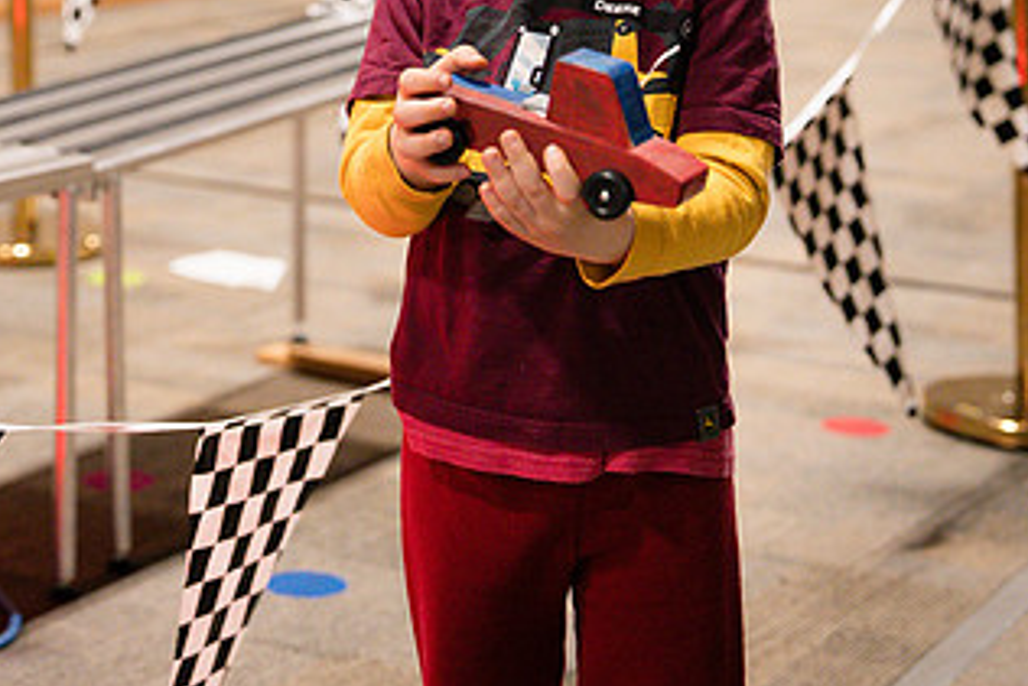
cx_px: 297
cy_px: 42
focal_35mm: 92
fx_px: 2628
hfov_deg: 22.0
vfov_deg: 14.7
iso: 2500
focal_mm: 46
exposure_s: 1/320
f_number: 2.8
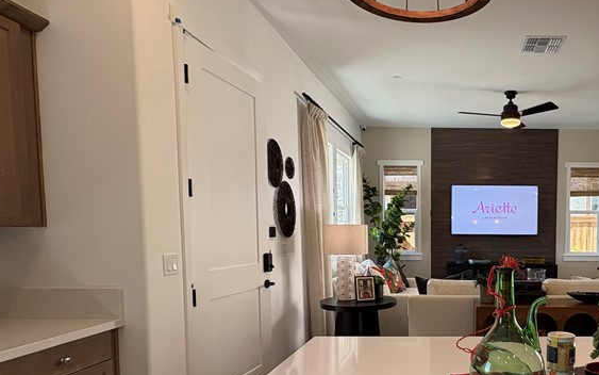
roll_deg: +0.7
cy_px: 261
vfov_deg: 45.1
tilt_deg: -4.5
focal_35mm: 27
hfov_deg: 63.7
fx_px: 441
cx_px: 460
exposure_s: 1/120
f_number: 2.2
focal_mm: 2.22
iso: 80
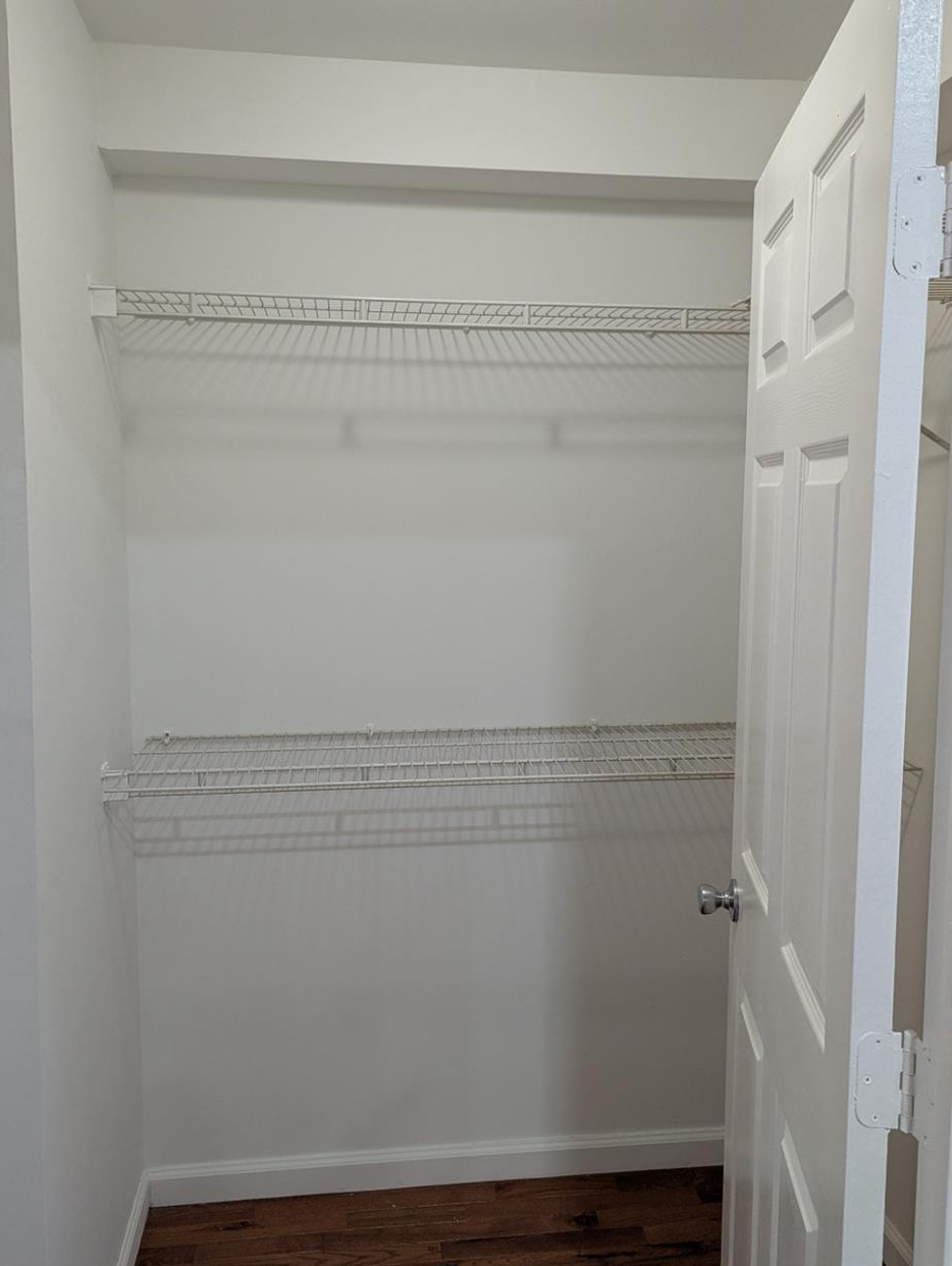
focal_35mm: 29
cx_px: 456
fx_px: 1061
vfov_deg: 61.6
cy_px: 601
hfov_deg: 48.3
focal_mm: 6.81
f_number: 1.85
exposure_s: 1/120
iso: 209
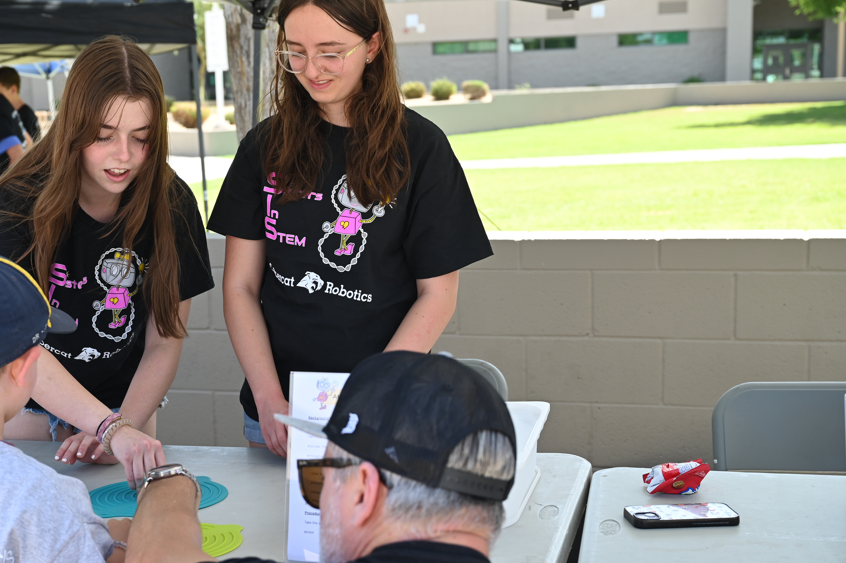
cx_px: 286
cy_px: 352
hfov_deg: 34.2
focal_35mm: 58
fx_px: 1362
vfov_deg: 23.3
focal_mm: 43
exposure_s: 1/250
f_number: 5
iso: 200
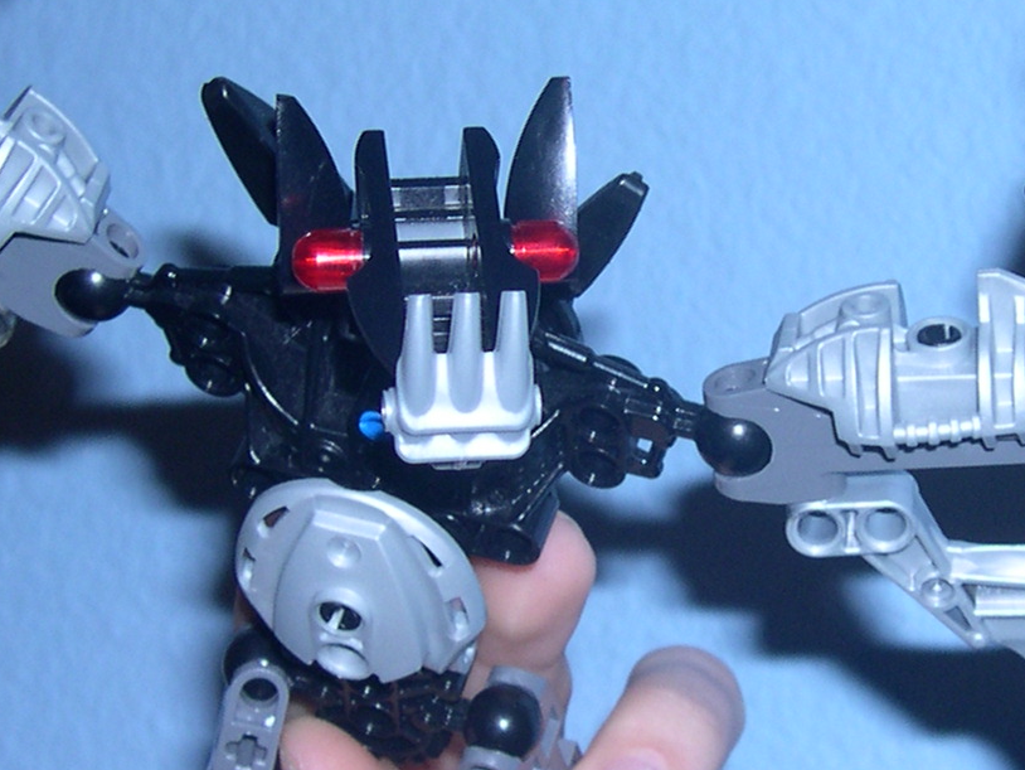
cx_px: 722
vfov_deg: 14.0
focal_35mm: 106
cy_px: 403
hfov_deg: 18.5
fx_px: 3140
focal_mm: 8
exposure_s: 1/60
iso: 100
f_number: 2.8
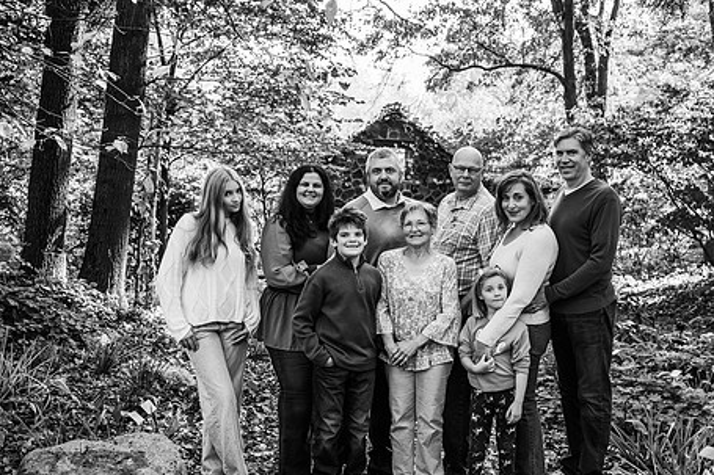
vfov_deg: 30.5
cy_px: 236
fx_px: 872
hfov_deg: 44.3
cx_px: 422
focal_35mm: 44
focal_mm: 34.5
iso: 500
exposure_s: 1/250
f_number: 4.5
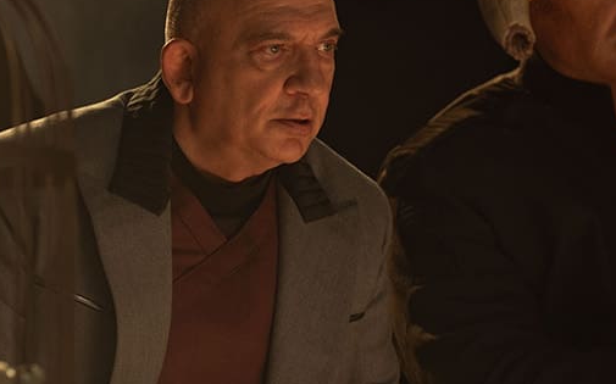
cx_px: 381
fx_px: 3842
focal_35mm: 229
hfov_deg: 9.2
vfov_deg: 5.7
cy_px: 121
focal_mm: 56
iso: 400
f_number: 2
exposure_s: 1/100
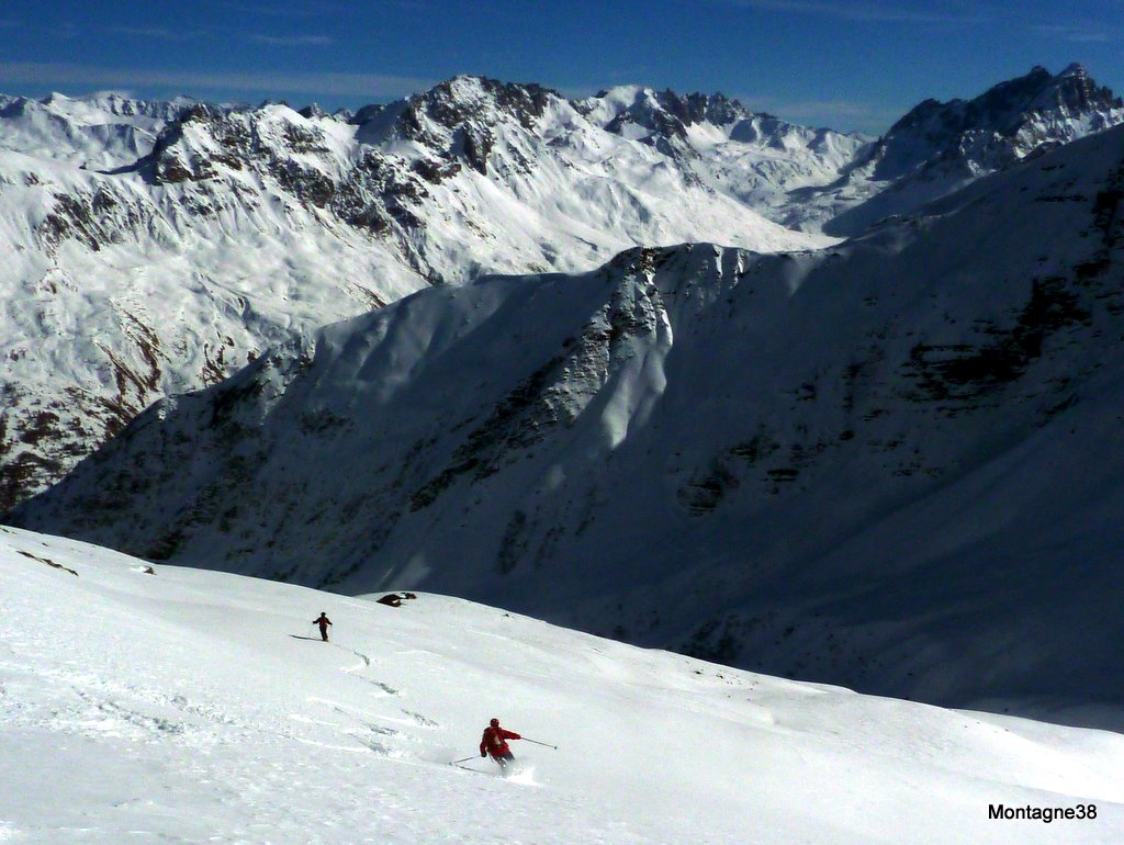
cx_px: 562
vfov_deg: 55.0
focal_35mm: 25
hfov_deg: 69.3
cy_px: 422
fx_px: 813
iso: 80
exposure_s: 1/2000
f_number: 6.3
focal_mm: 4.1
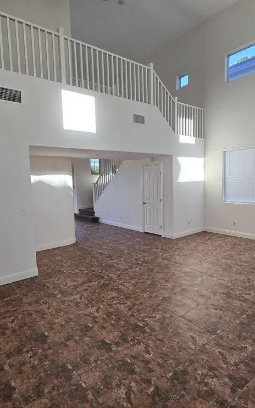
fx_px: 211
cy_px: 206
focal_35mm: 19
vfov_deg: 88.0
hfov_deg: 62.0
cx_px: 114
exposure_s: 1/60
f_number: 2.2
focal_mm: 2.2
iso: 64
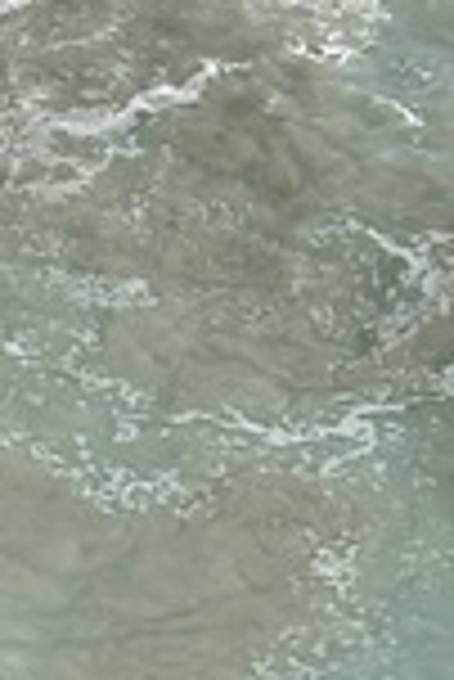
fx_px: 8096
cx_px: -1178
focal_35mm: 429
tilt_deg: -11.8
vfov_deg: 4.5
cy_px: -1675
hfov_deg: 3.1
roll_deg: +0.2
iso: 32
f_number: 1.6
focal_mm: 5.96
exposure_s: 1/3279
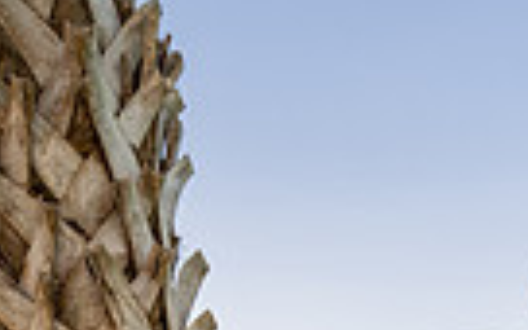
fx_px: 1309
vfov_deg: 11.6
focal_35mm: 91
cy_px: 808
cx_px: 295
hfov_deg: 22.8
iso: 250
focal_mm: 27
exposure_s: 1/200
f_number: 11
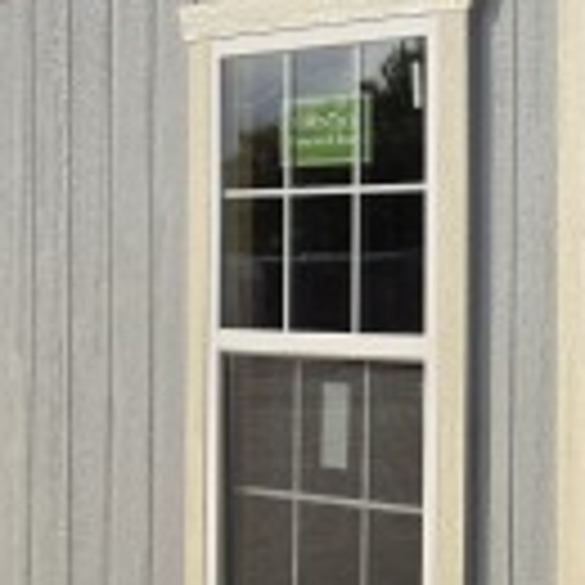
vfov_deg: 17.4
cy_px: 324
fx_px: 1912
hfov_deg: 15.9
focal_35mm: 100
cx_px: 886
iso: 50
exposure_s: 1/7939
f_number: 1.4
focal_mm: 6.5
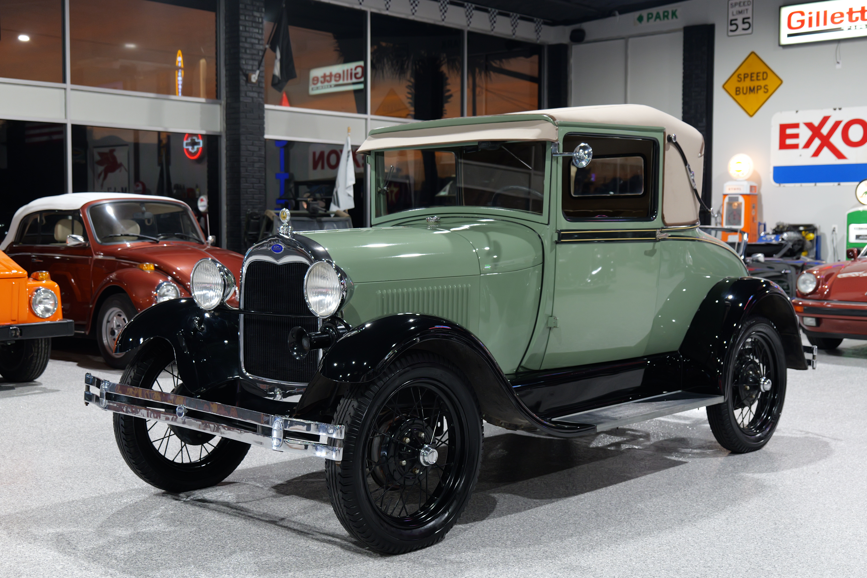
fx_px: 1132
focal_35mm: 47
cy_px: 289
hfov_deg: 41.9
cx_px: 434
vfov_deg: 28.6
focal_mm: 47
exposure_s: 1/60
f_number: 5.1
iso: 1250
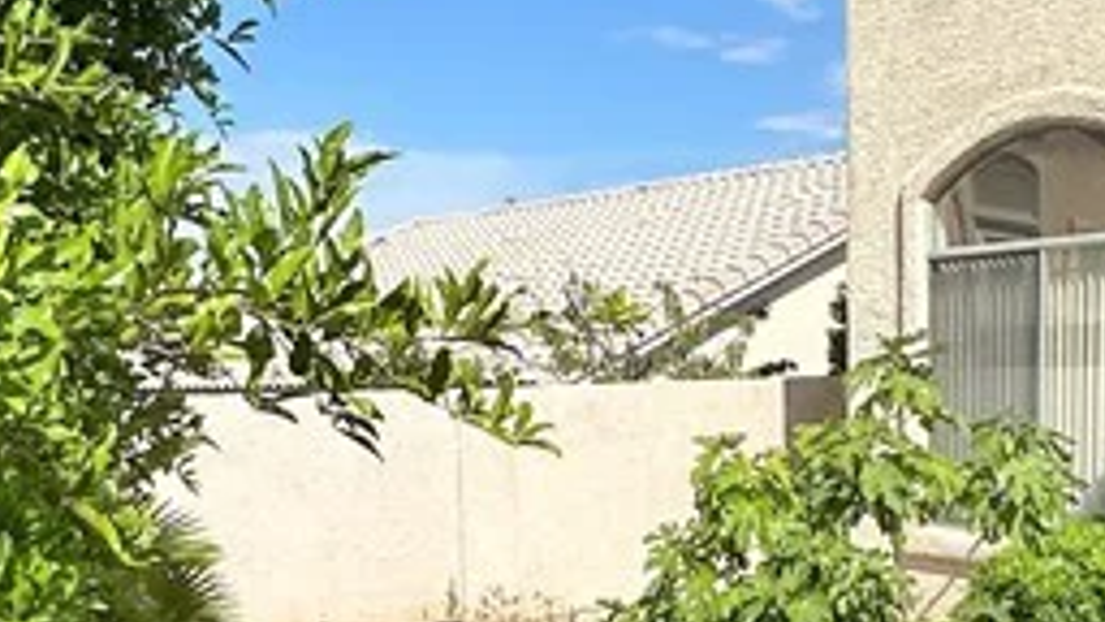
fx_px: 1787
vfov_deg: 19.1
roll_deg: +0.5
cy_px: 631
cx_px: 617
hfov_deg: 34.3
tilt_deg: -8.1
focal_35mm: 61
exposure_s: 1/3610
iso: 50
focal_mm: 2.22
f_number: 2.2
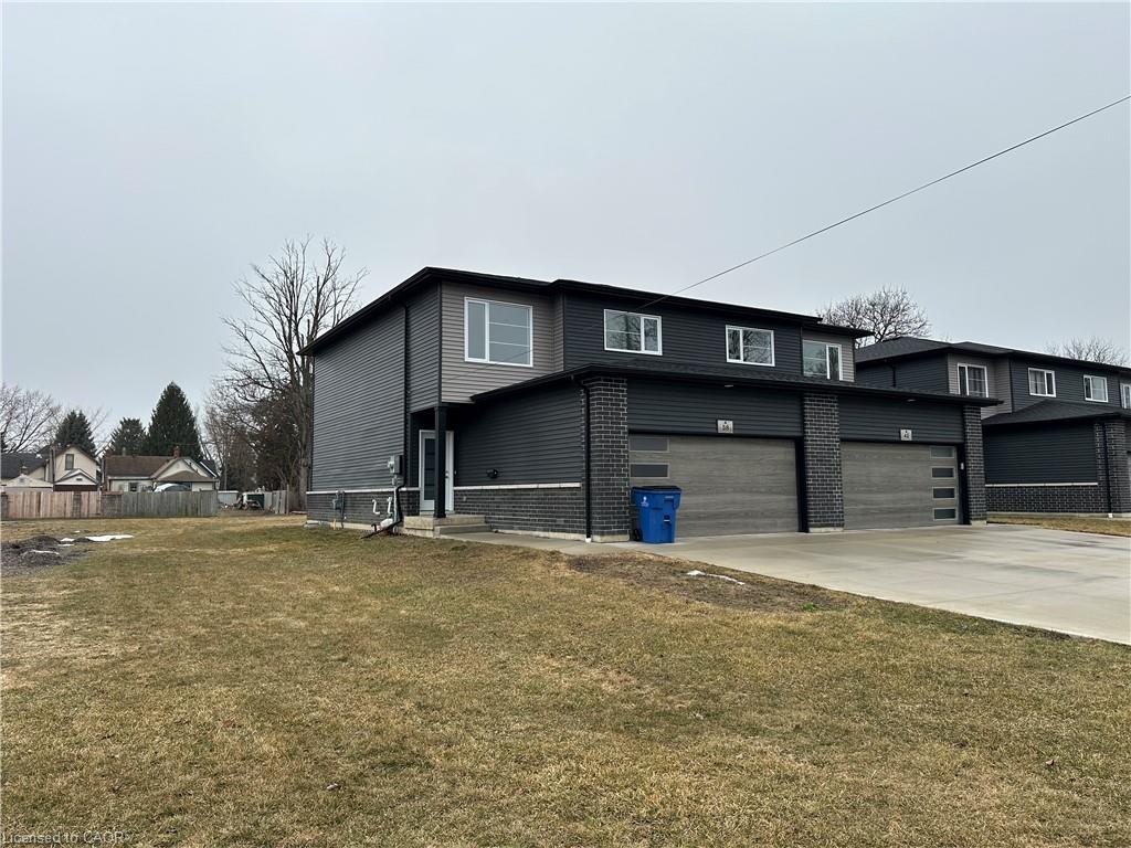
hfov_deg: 71.6
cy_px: 424
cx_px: 566
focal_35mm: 24
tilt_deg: +5.0
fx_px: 784
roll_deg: +0.2
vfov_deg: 56.8
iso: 80
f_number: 1.78
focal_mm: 6.86
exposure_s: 1/718
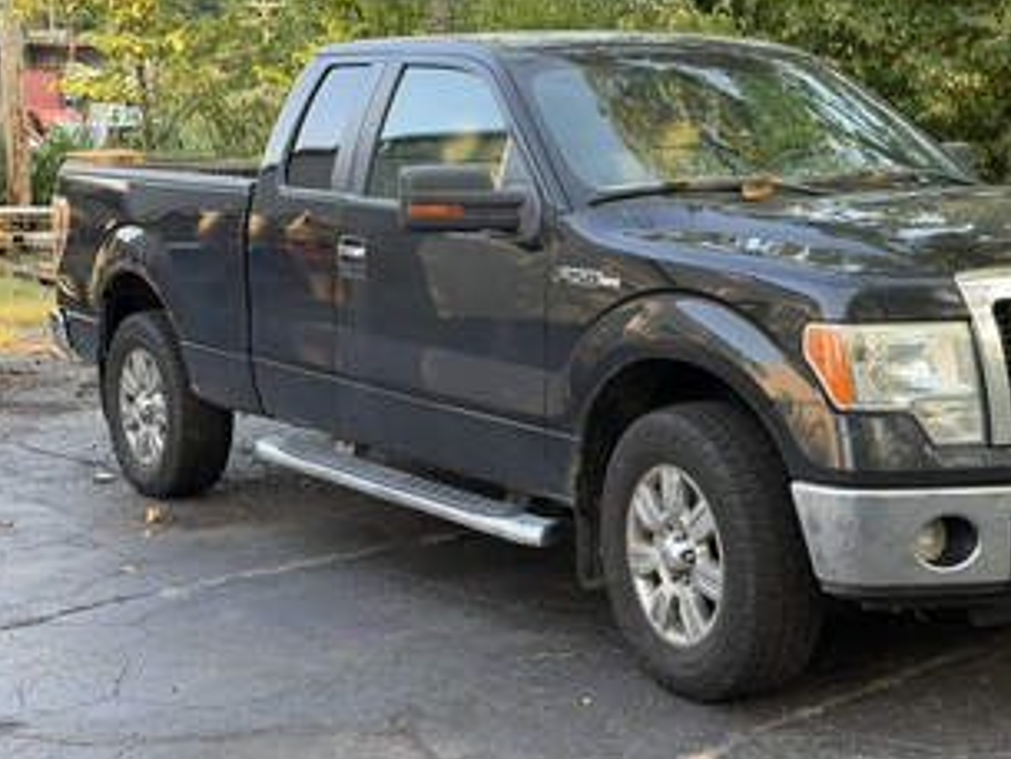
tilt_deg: -2.2
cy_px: 275
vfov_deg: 23.2
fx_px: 1841
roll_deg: +0.5
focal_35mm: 63
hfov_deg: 30.5
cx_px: 650
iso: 64
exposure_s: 1/177
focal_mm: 6.76
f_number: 1.78
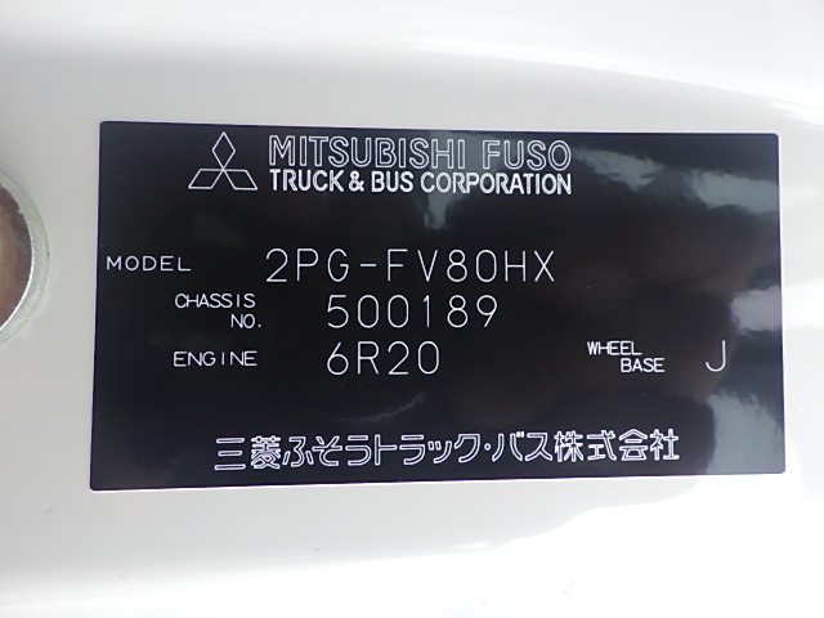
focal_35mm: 28
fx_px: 667
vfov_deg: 49.7
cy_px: 309
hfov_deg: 63.4
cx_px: 412
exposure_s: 1/160
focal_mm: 5
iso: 125
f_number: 4.2
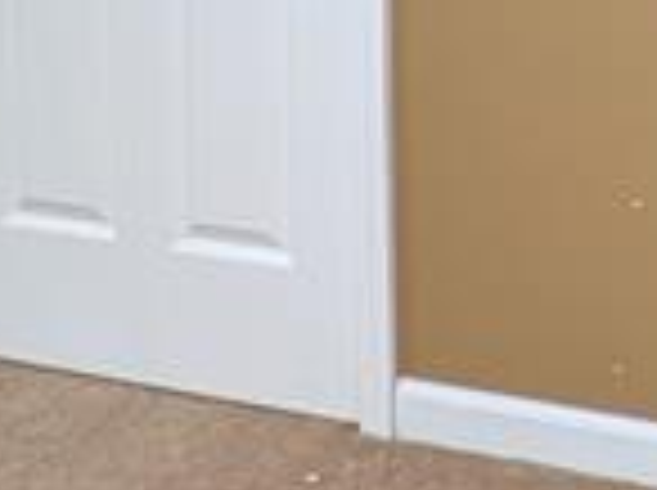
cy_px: -544
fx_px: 1592
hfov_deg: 18.7
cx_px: 1143
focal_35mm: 84
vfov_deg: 14.1
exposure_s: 1/30
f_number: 1.95
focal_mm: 2.23
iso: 263
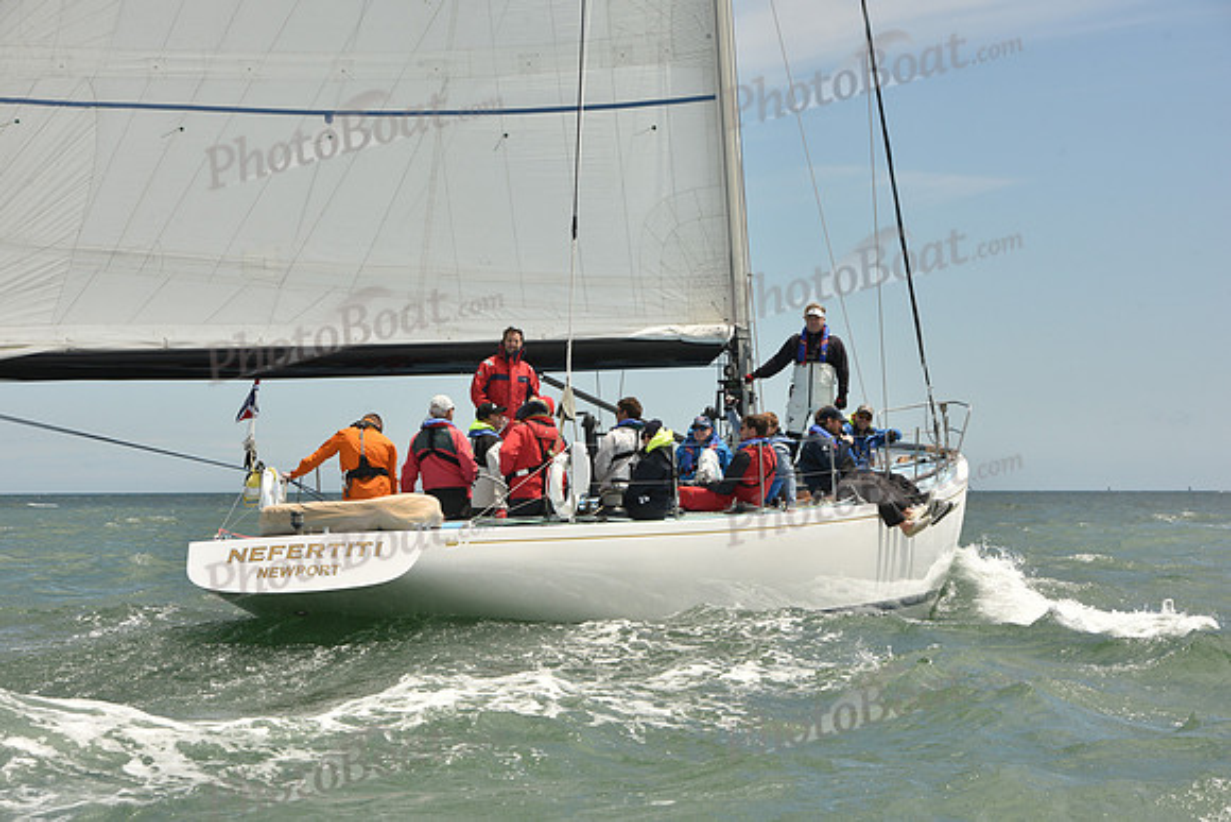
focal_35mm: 116
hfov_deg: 17.6
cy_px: 411
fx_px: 3967
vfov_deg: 11.8
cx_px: 616
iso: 320
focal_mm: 116
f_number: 13
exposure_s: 1/800
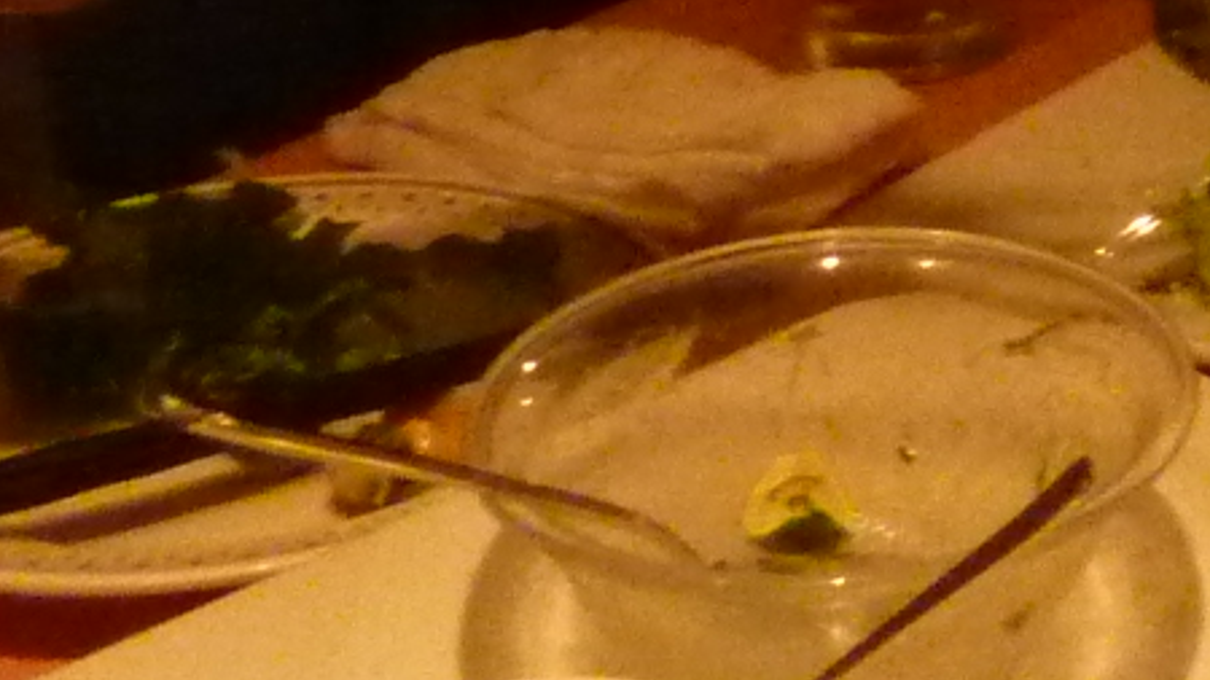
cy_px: -1274
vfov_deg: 8.4
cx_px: 1664
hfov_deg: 16.2
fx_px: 3978
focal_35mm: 124
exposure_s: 1/8
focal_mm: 4.1
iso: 800
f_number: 3.3
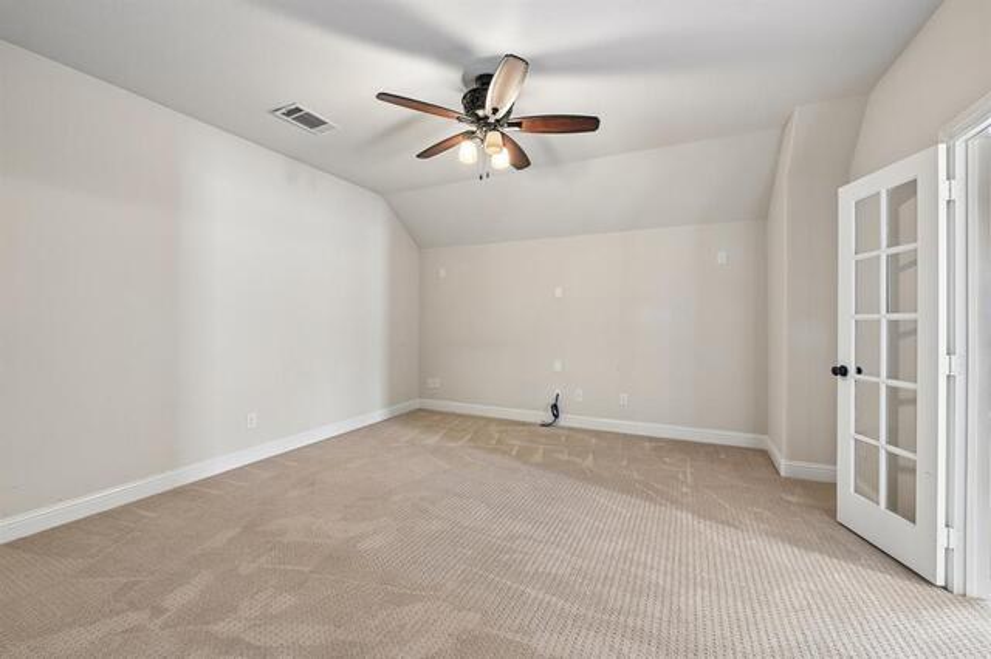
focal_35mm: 14
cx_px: 496
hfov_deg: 104.3
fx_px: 385
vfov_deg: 81.1
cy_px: 330
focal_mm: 14
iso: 400
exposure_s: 1/2.5
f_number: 8
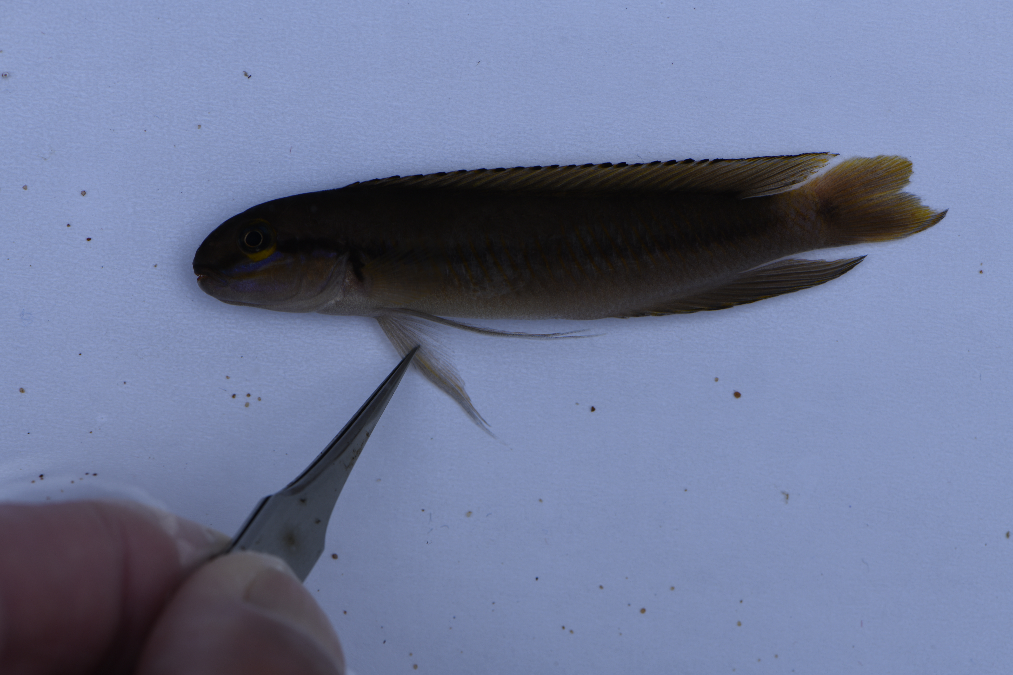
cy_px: 338
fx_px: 2954
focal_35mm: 105
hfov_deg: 19.5
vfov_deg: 13.0
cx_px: 506
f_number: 10
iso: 100
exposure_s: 1/160
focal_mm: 105
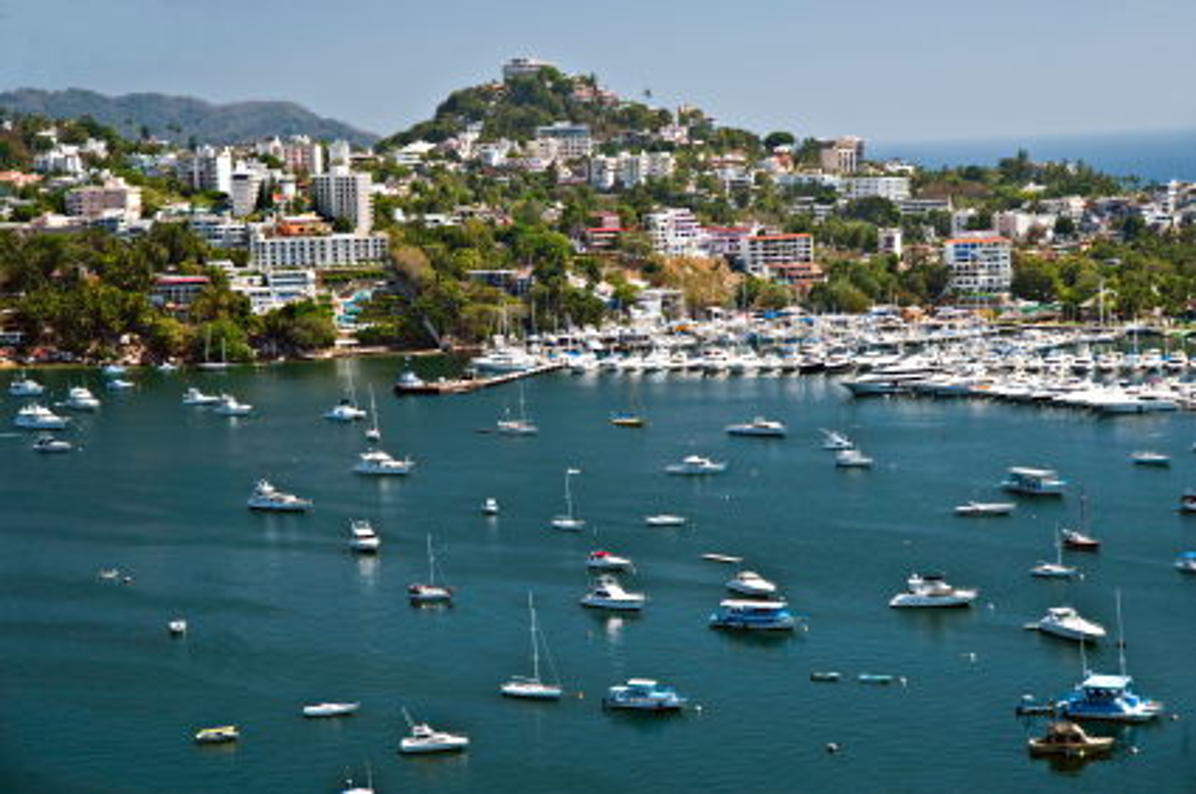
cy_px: 397
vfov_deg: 16.0
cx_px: 598
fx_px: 2820
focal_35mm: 85
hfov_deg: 23.9
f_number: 9
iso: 200
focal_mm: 85
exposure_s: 1/125
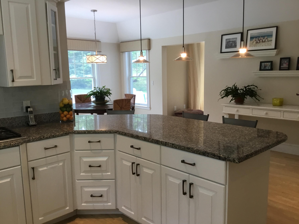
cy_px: 112
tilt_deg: -8.4
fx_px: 268
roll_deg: +1.9
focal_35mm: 31
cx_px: 150
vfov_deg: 45.4
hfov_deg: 58.4
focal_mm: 3.3
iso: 25
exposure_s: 1/40
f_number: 2.4
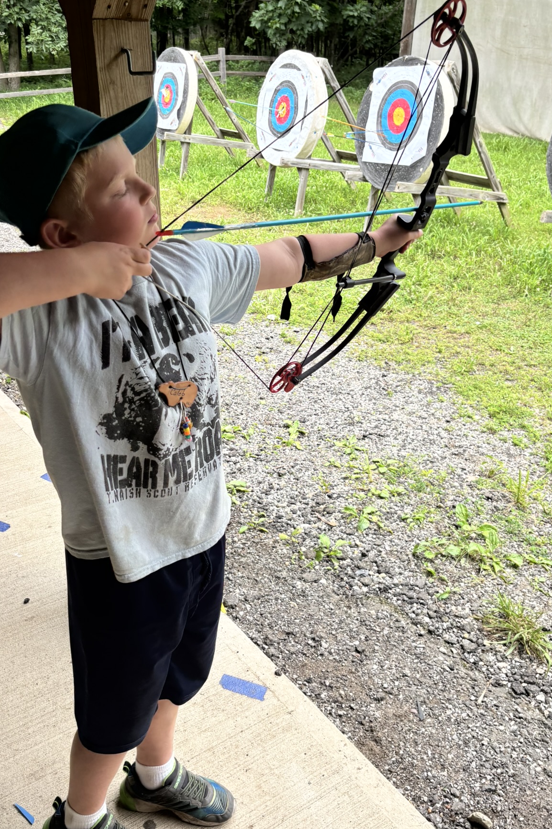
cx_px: 298
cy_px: 419
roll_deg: -1.8
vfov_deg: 58.7
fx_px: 736
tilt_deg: -24.0
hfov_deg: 41.1
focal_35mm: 32
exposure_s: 1/517
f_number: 1.6
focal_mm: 5.96
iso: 50
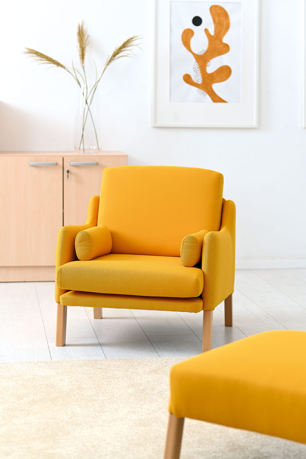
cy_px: 230
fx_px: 1084
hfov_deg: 16.1
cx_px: 153
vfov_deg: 23.9
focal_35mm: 85
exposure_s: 1/60
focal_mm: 85
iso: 64
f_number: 2.8
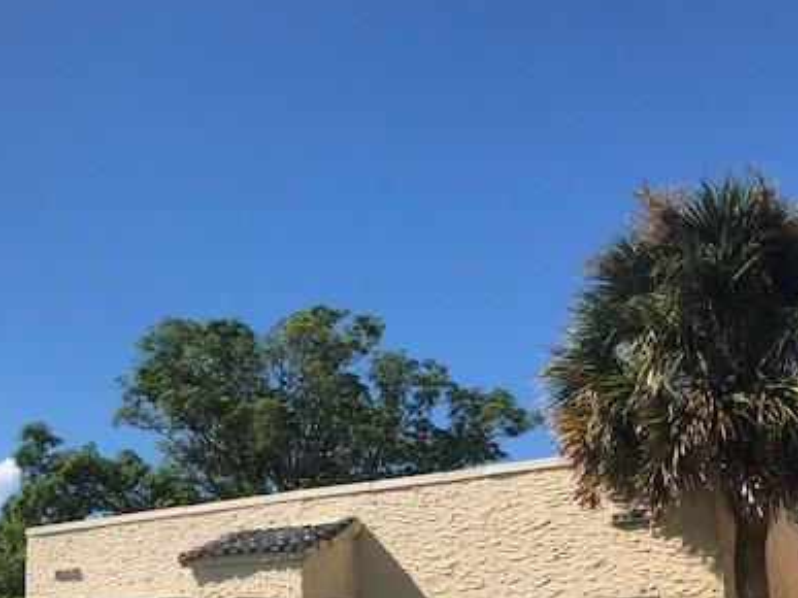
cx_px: 254
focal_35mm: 48
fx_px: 1106
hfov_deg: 39.1
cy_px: 441
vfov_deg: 29.8
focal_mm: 3.99
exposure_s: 1/1919
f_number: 1.8
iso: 20
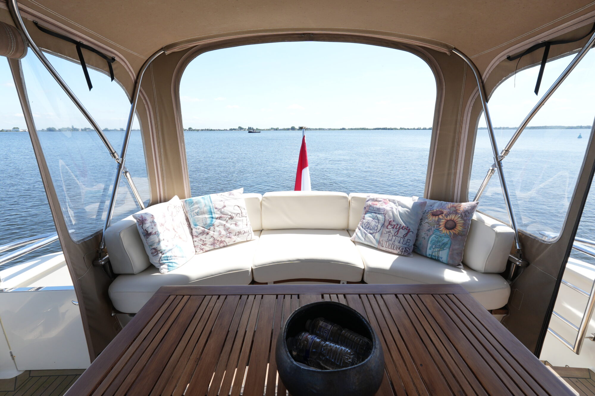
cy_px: 198
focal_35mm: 15
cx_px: 298
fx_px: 248
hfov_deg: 100.4
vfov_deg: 77.3
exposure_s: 1/200
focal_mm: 10
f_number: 8
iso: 160
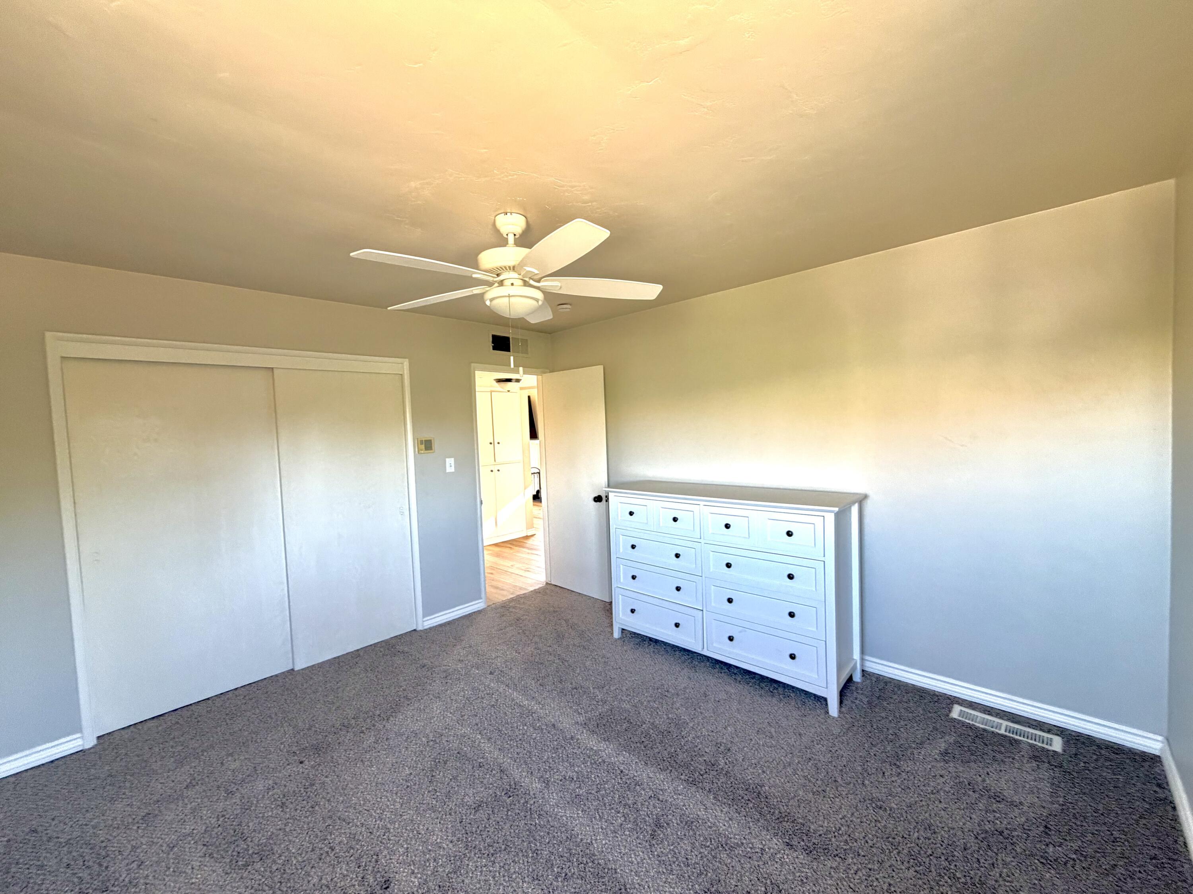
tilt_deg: -2.8
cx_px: 596
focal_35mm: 14
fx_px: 482
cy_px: 447
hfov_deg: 102.1
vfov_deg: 85.7
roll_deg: +3.0
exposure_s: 1/66
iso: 320
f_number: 2.2
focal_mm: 2.22
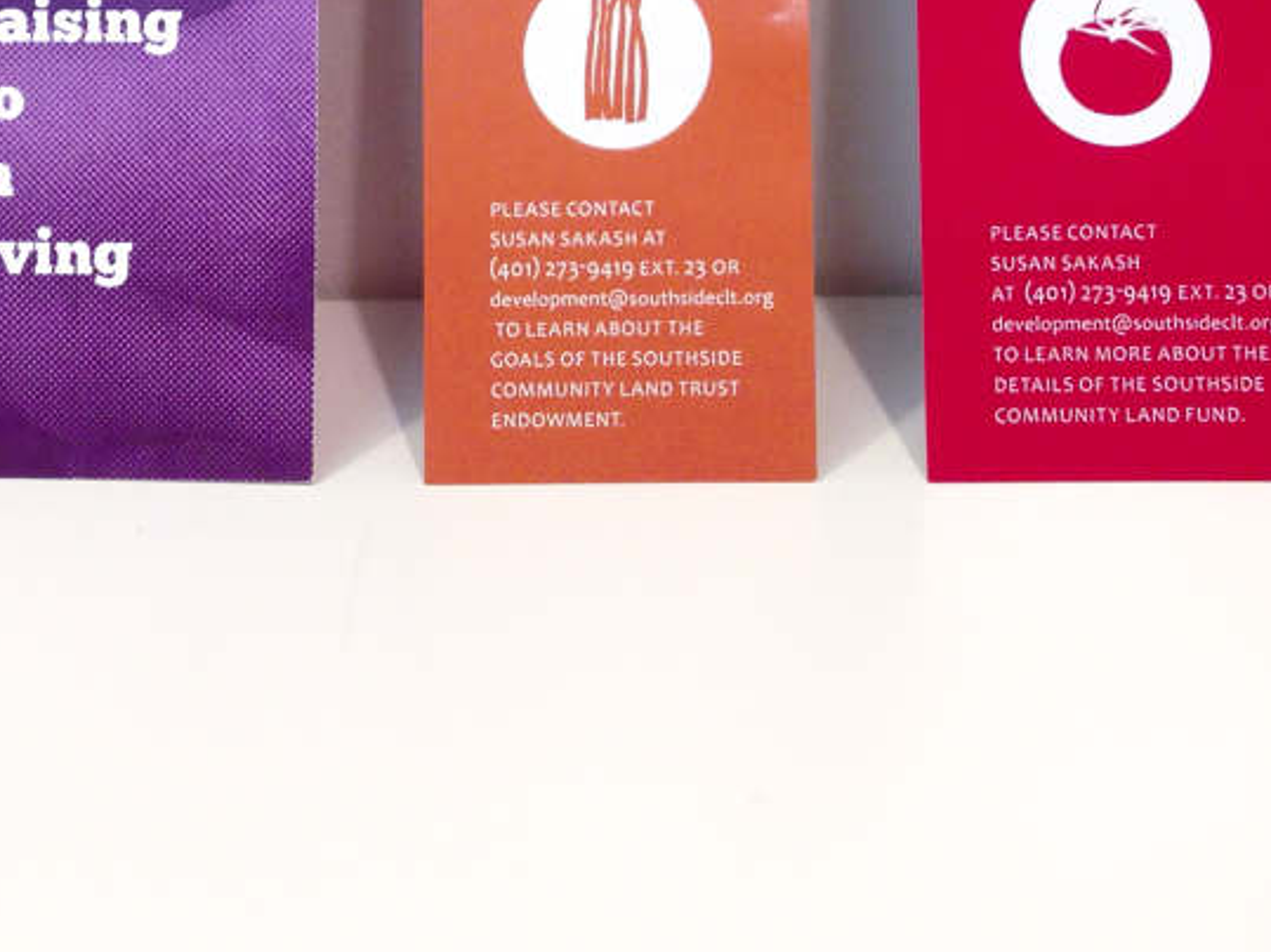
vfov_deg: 17.2
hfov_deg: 23.8
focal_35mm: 82
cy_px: -199
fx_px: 3010
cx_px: 618
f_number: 2.4
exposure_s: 1/20
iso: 80
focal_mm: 4.12
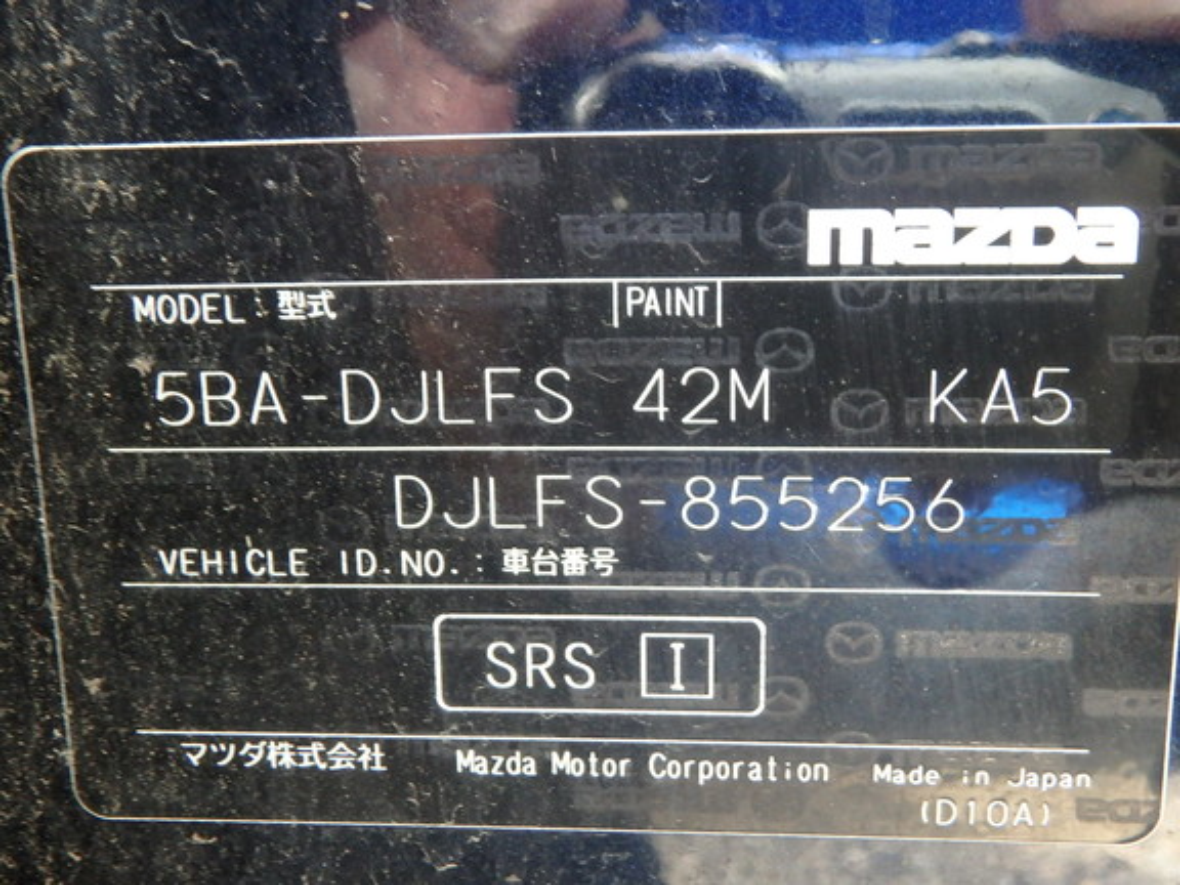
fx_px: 1227
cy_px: 442
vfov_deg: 39.7
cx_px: 590
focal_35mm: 36
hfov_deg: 51.4
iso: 500
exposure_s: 1/40
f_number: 5
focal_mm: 6.4
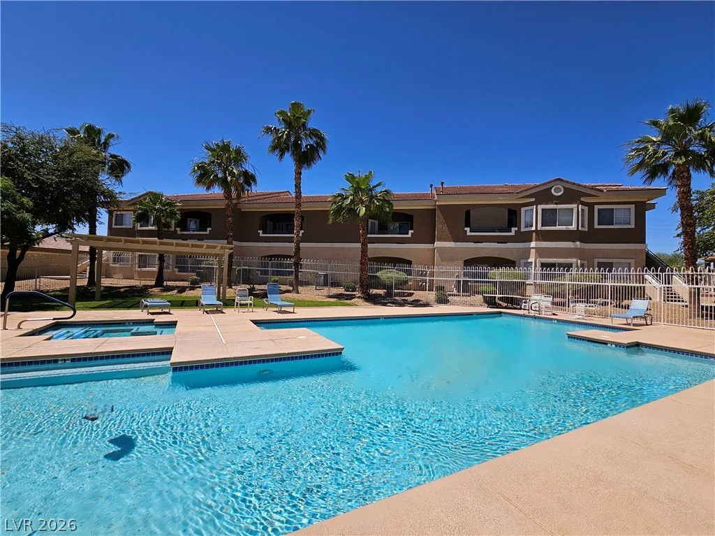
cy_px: 268
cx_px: 358
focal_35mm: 13
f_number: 2.2
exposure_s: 1/5000
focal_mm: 2.2
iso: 50
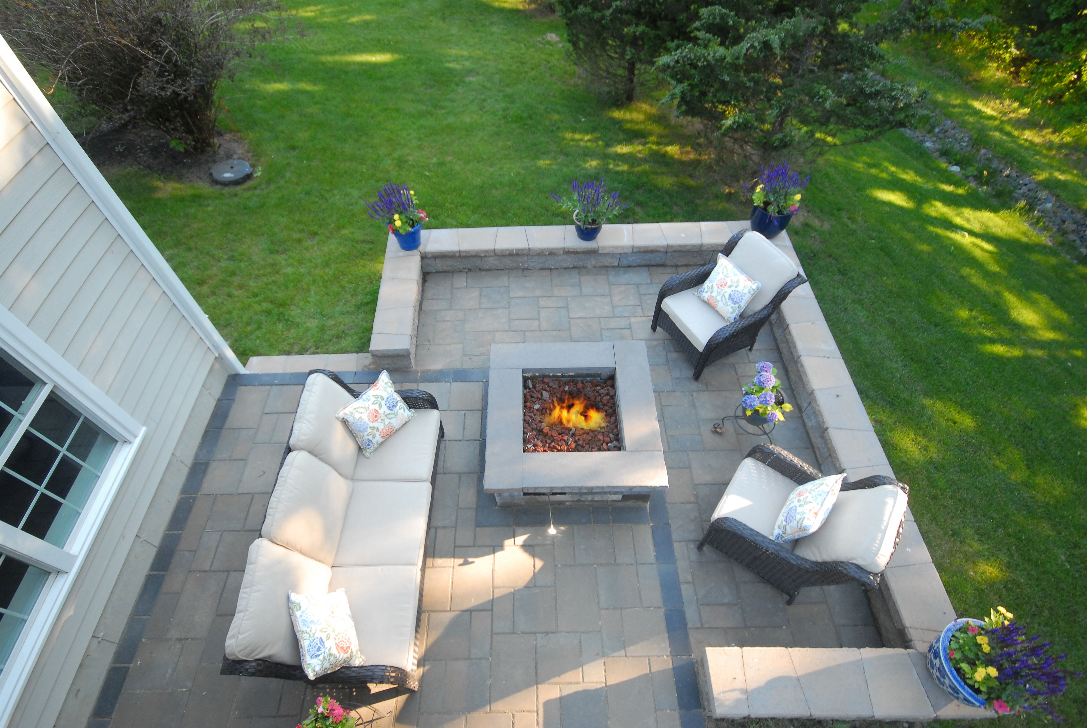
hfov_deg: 89.9
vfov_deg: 67.5
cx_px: 544
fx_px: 544
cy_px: 364
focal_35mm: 18
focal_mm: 12
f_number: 5.6
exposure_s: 1/60
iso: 500
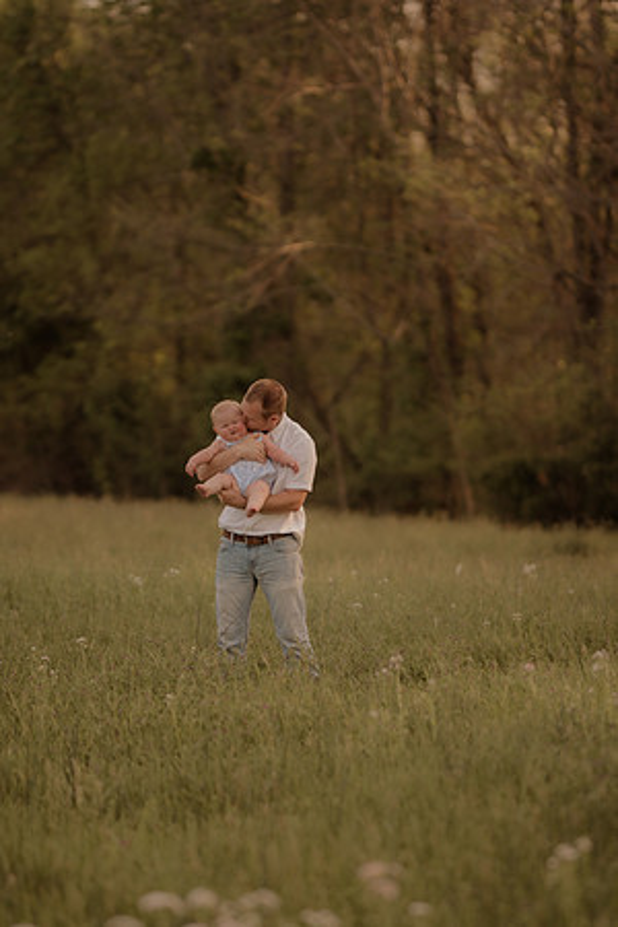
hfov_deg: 10.8
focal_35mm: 127
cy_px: 464
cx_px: 309
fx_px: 3270
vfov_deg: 16.1
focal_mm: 85
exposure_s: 1/800
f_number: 1.4
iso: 160
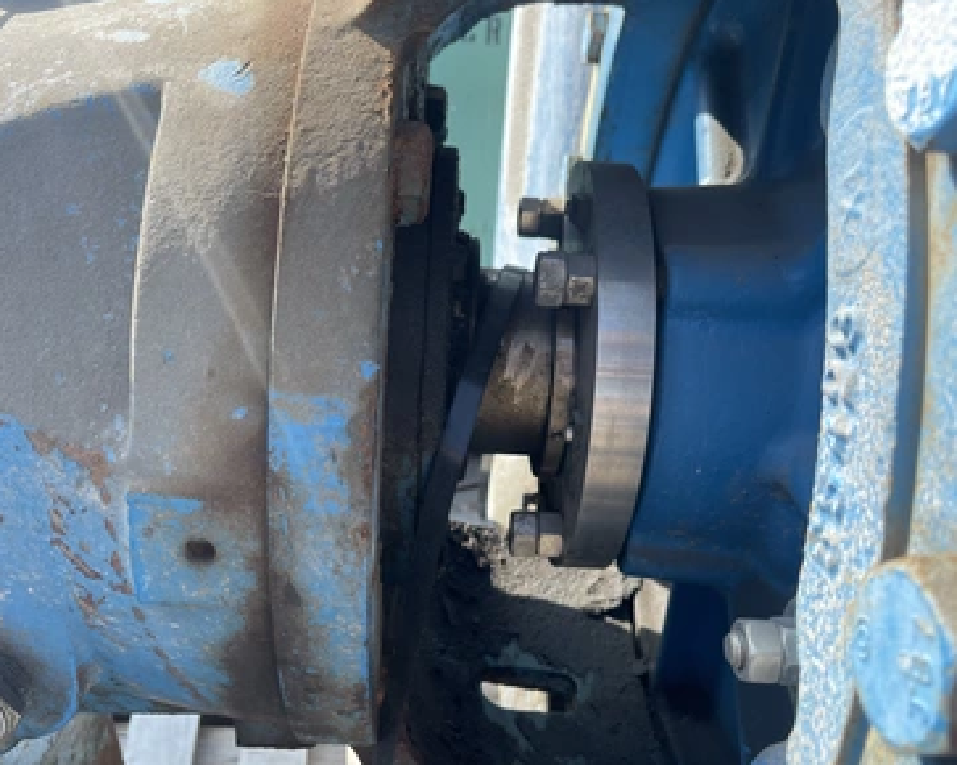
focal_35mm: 28
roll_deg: -2.7
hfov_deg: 62.2
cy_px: 388
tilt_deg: -27.6
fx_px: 793
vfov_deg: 51.5
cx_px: 477
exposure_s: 1/765
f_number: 1.6
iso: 32
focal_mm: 5.1
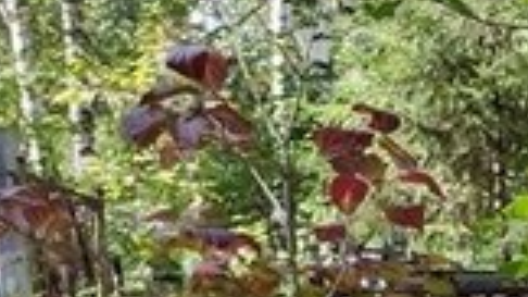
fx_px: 2407
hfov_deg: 10.0
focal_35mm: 172
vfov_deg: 6.7
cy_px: 682
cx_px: 1489
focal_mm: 6.04
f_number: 1.9
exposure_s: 1/100
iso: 89
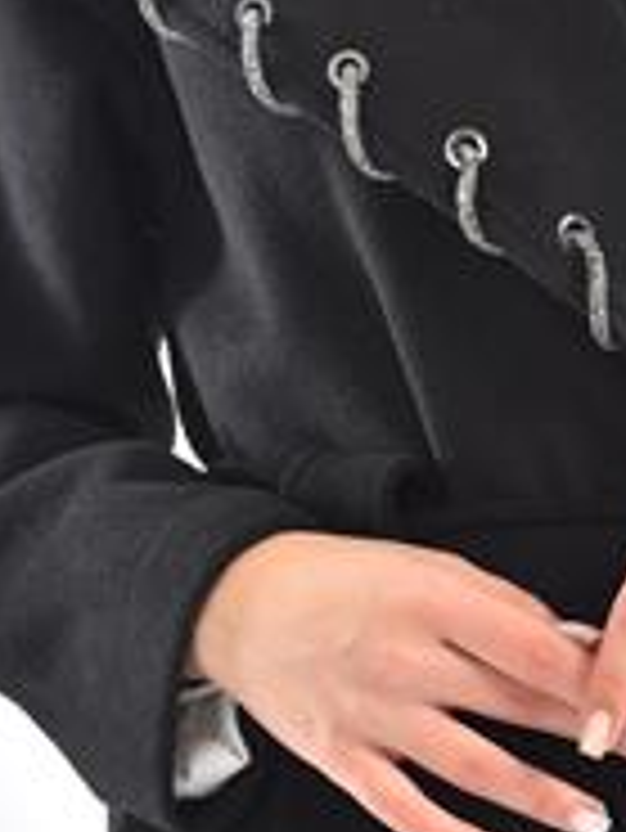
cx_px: 594
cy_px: 659
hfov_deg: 2.5
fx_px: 14234
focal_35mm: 591
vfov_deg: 3.4
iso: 100
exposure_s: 1/160
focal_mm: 200
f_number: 6.3
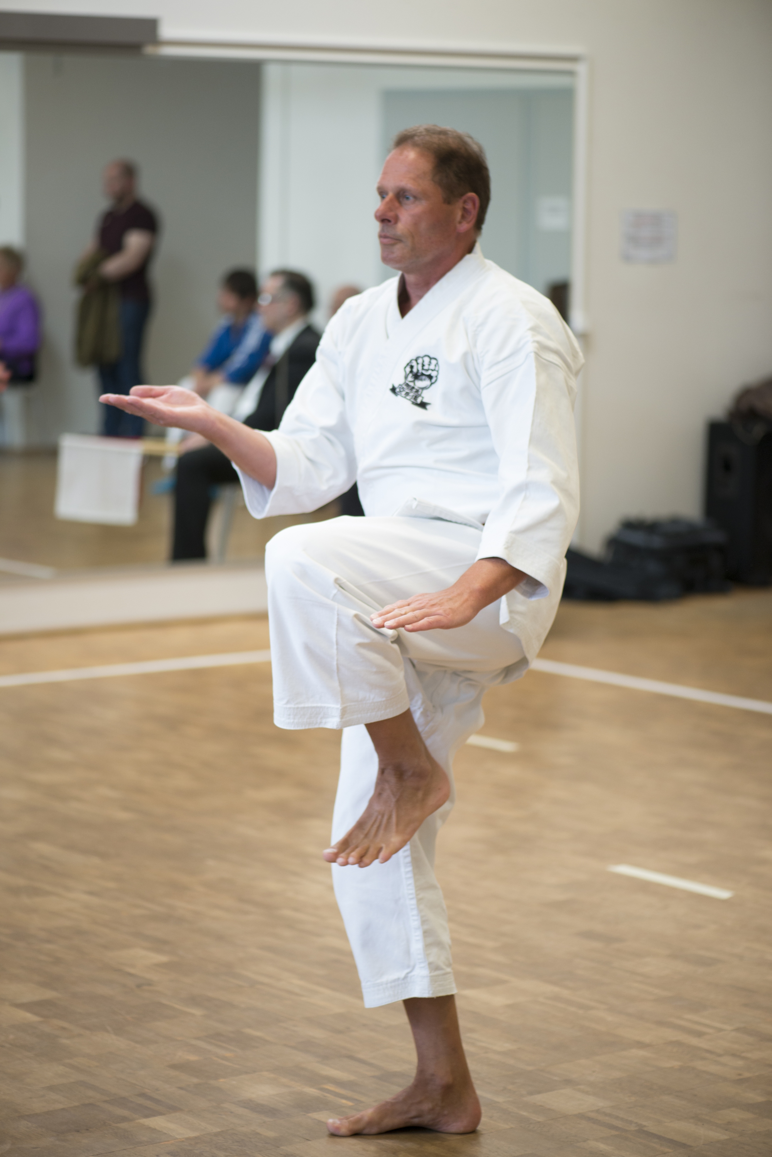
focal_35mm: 105
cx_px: 386
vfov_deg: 19.4
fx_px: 3375
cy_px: 578
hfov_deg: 13.1
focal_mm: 105
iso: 800
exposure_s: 1/125
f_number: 2.8
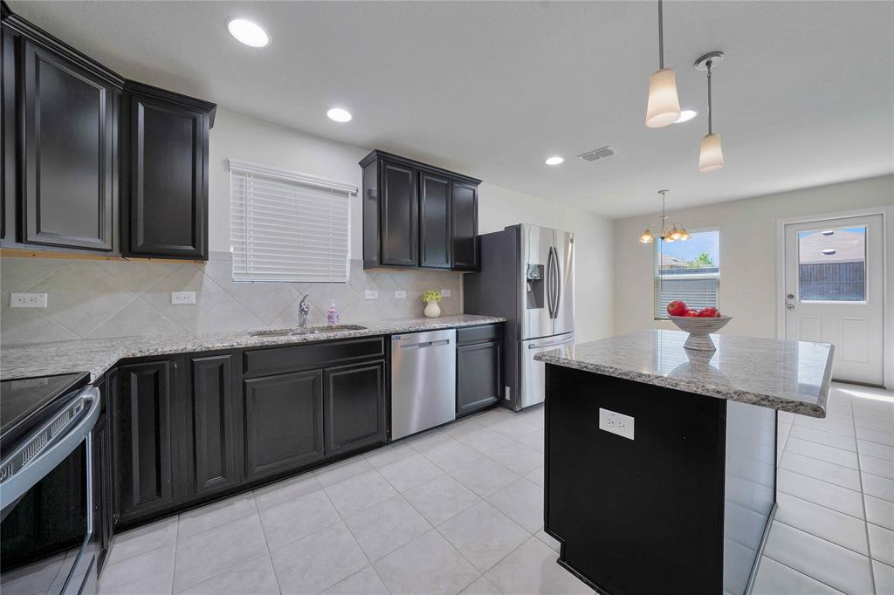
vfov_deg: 90.0
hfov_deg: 112.6
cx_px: 447
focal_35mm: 12
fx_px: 298
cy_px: 298
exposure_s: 1/10
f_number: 9
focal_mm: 12
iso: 500
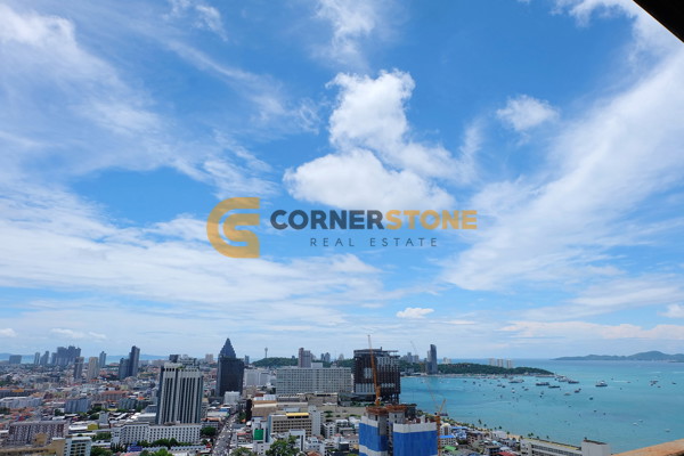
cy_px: 228
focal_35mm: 24
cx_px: 342
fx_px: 456
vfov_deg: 53.1
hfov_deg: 73.7
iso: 200
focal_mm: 16
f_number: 11
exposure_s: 1/420
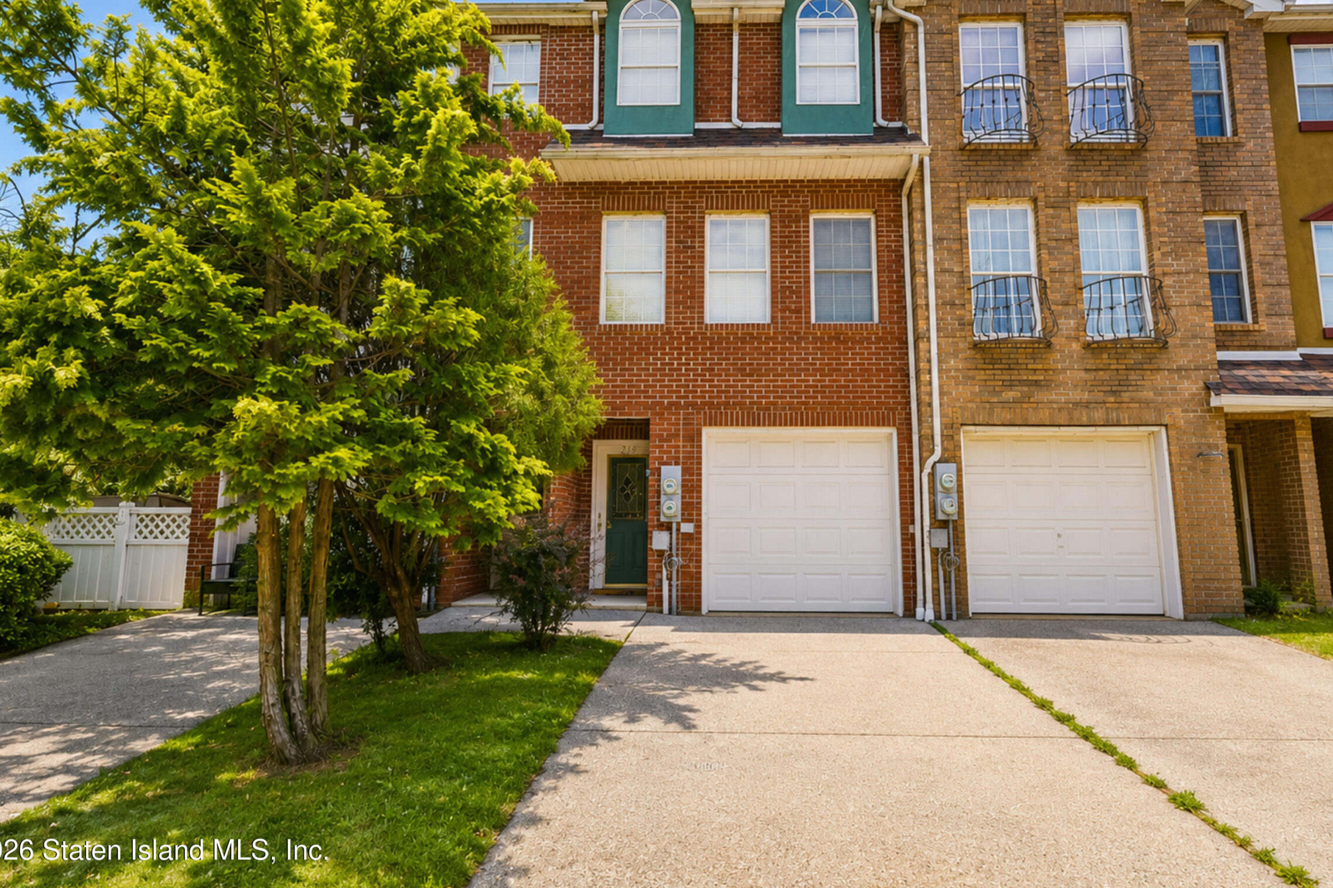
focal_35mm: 18
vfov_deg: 67.2
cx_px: 698
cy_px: 396
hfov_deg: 89.9
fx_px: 666
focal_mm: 16
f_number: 6.3
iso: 100
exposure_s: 1/100
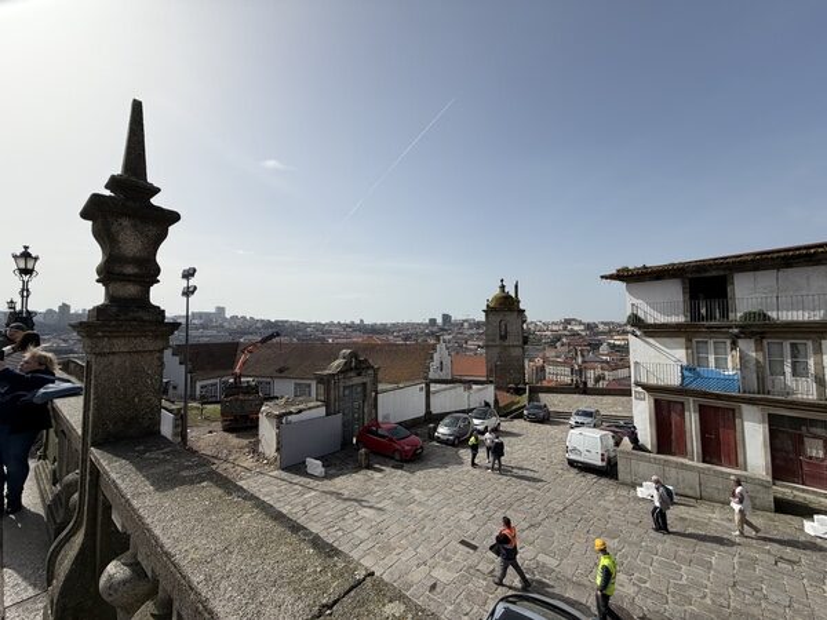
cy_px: 310
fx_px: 334
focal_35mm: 14
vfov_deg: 85.7
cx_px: 414
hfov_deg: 102.1
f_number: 2.2
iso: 20
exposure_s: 1/1745
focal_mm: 2.22
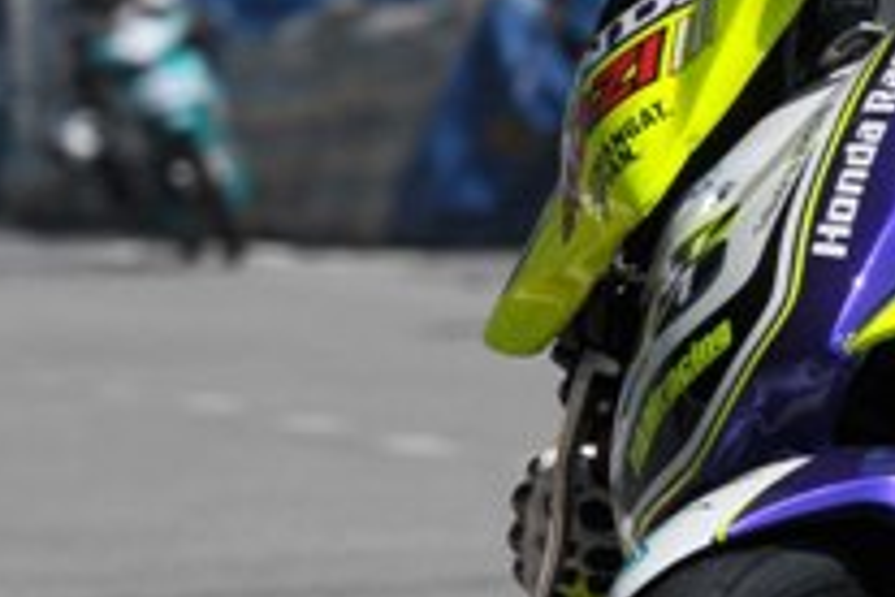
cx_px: 1254
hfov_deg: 2.0
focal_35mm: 1040
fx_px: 25854
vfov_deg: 1.3
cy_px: 203
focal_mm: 160
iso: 200
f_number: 8
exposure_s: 1/1000
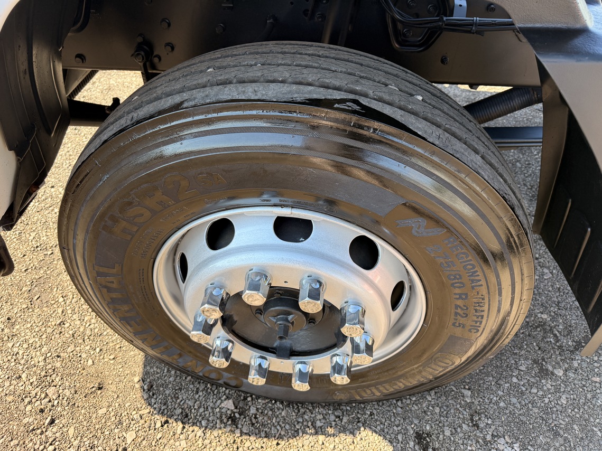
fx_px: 417
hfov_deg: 71.6
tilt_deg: -44.2
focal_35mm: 24
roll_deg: -4.7
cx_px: 301
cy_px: 226
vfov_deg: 56.8
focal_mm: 6.76
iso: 100
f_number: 1.78
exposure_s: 1/497
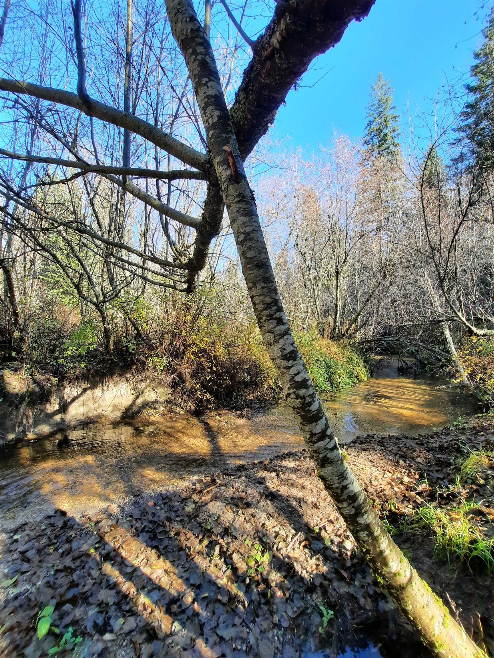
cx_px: 247
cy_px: 329
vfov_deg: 106.2
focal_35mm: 13
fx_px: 247
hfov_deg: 89.9
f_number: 2.2
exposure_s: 1/186
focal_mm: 1.74
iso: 40
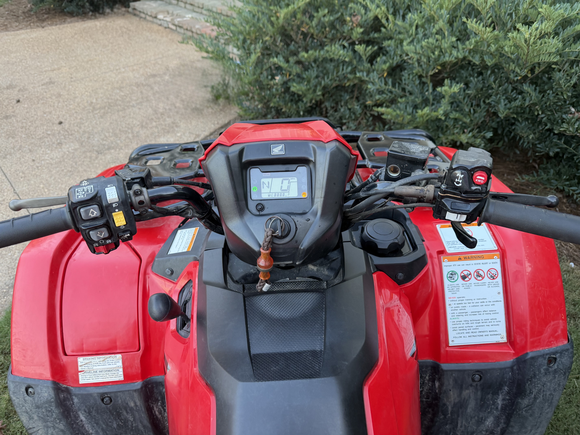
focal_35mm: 24
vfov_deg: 56.8
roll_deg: +2.2
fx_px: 402
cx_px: 290
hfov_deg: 71.6
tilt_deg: -38.6
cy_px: 218
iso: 160
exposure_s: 1/121
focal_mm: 6.76
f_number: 1.78
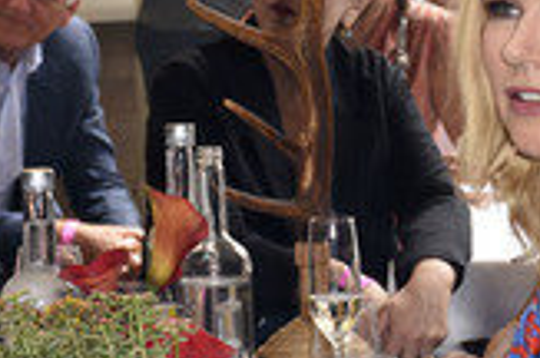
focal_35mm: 233
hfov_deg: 8.8
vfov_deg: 5.9
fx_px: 3488
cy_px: 275
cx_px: 638
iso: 320
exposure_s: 1/160
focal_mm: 56
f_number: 6.3
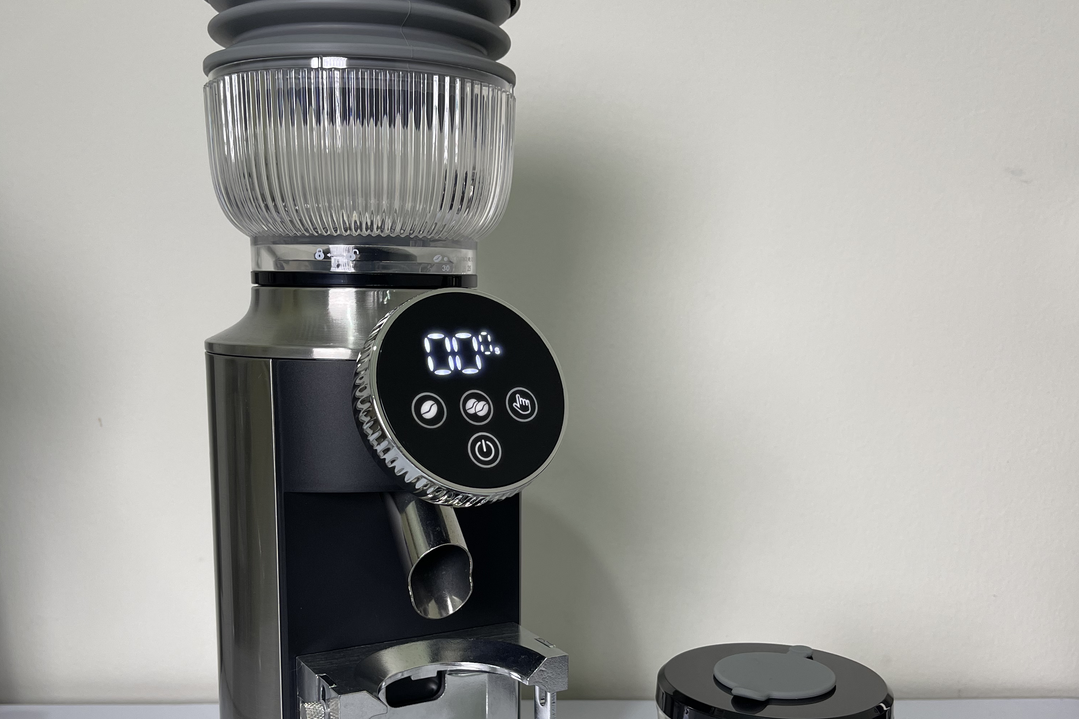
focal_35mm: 35
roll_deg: +0.1
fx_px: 1049
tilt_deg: -11.1
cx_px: 535
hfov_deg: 54.4
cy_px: 476
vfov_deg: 37.5
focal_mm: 5.1
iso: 80
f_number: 1.6
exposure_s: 1/100
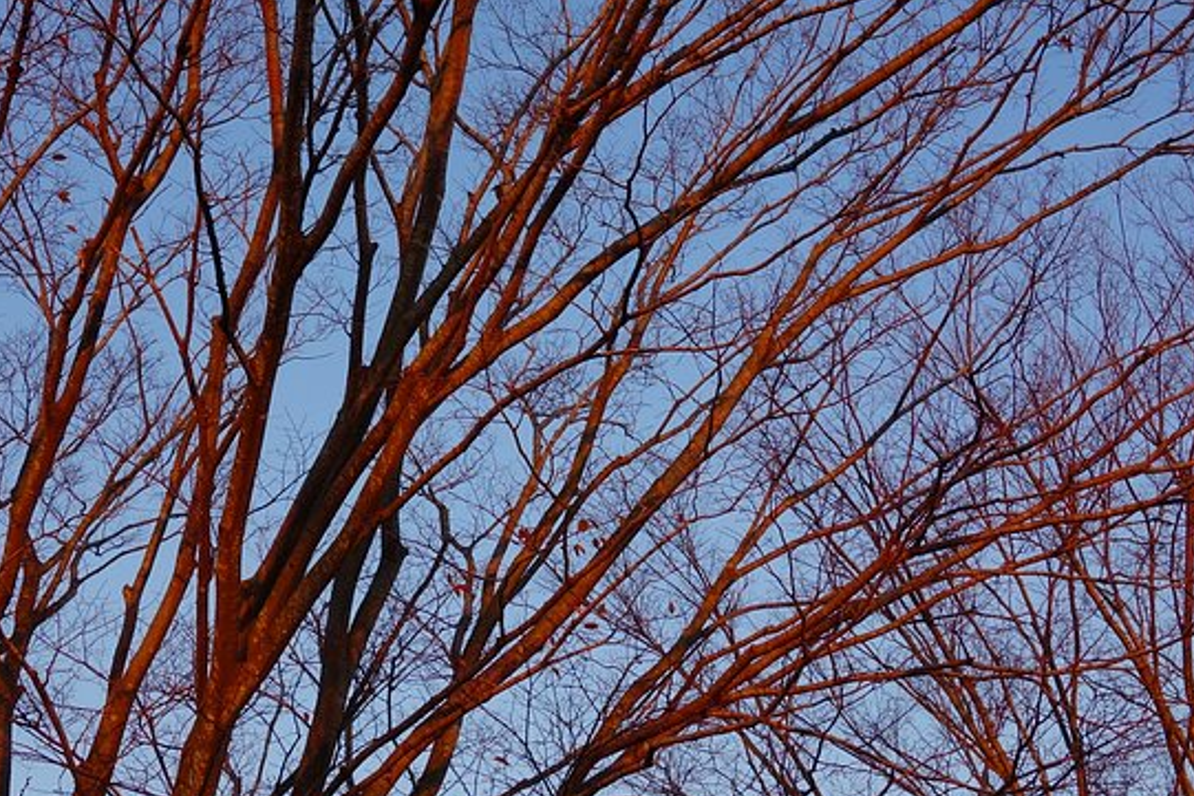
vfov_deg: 25.1
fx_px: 1758
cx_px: 519
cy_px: 169
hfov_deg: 37.4
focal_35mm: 53
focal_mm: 10.4
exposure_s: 1/200
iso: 200
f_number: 5
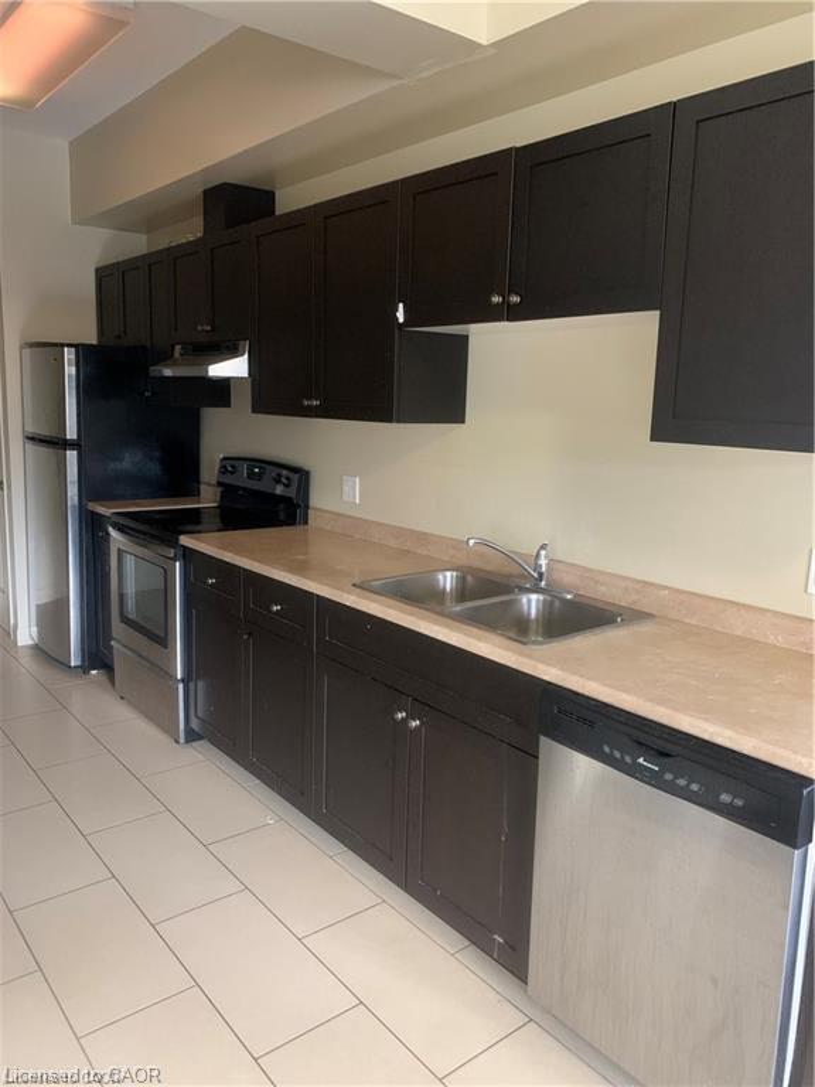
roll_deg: -2.2
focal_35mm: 26
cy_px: 544
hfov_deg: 53.1
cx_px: 408
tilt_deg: -10.4
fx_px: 816
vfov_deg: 67.3
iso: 400
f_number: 1.8
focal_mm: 4.25
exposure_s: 1/31
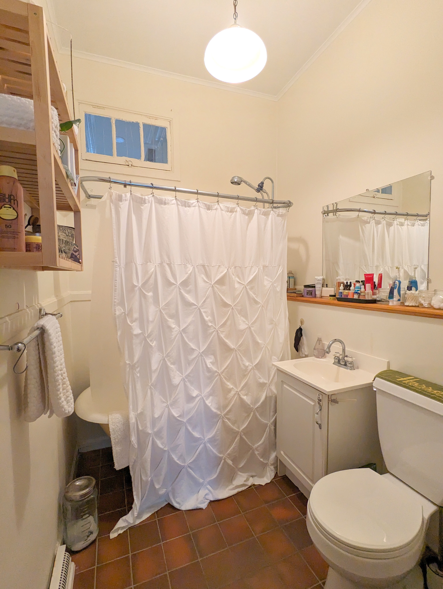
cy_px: 294
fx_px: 272
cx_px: 222
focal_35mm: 16
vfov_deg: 94.4
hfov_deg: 78.2
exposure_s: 1/50
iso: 359
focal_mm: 2.35
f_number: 2.2
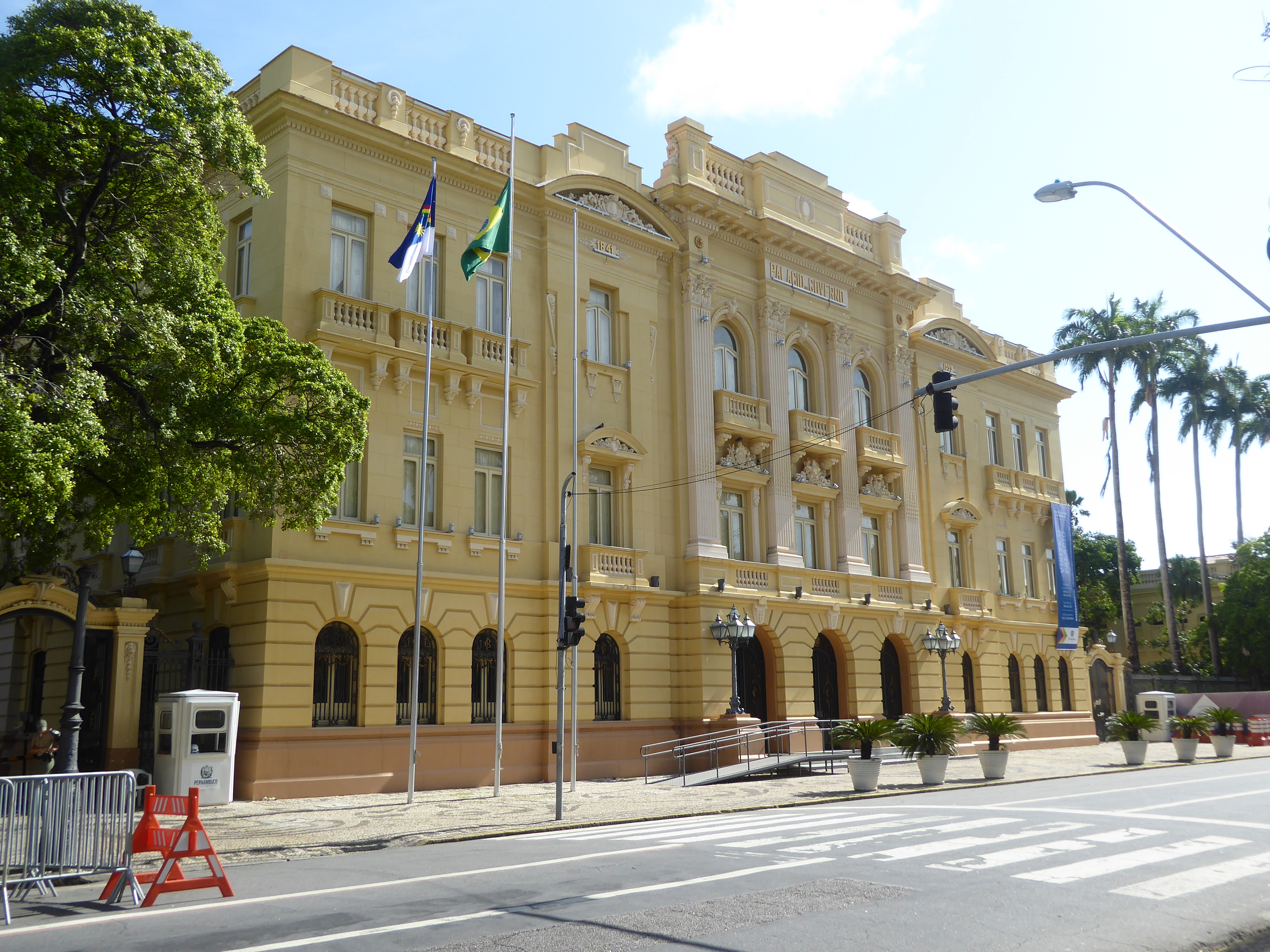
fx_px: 1247
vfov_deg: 41.8
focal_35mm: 34
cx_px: 635
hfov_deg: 54.0
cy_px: 476
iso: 80
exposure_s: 1/500
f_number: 3.6
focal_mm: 5.8
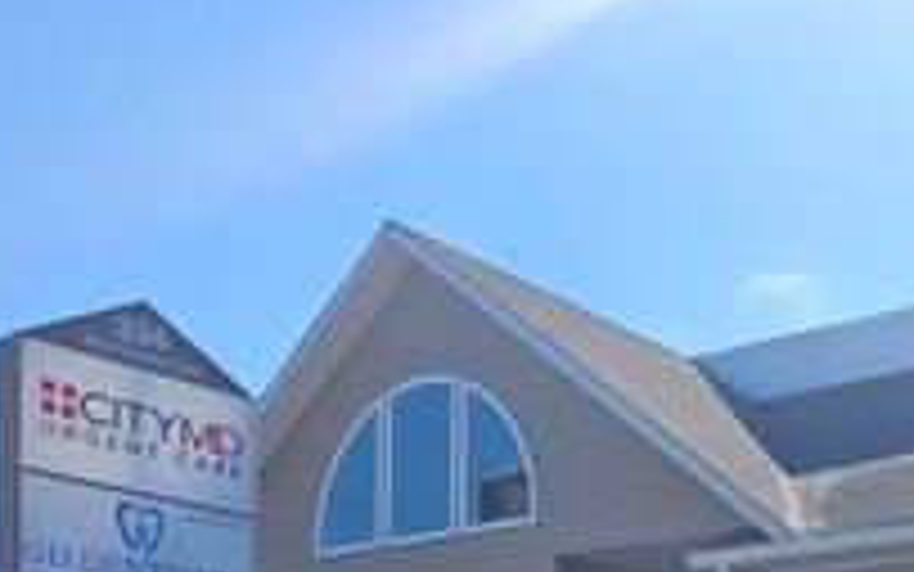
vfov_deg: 19.5
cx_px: 923
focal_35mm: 60
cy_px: 795
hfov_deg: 31.3
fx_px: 1495
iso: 10
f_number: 1.7
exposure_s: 1/871
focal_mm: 6.3
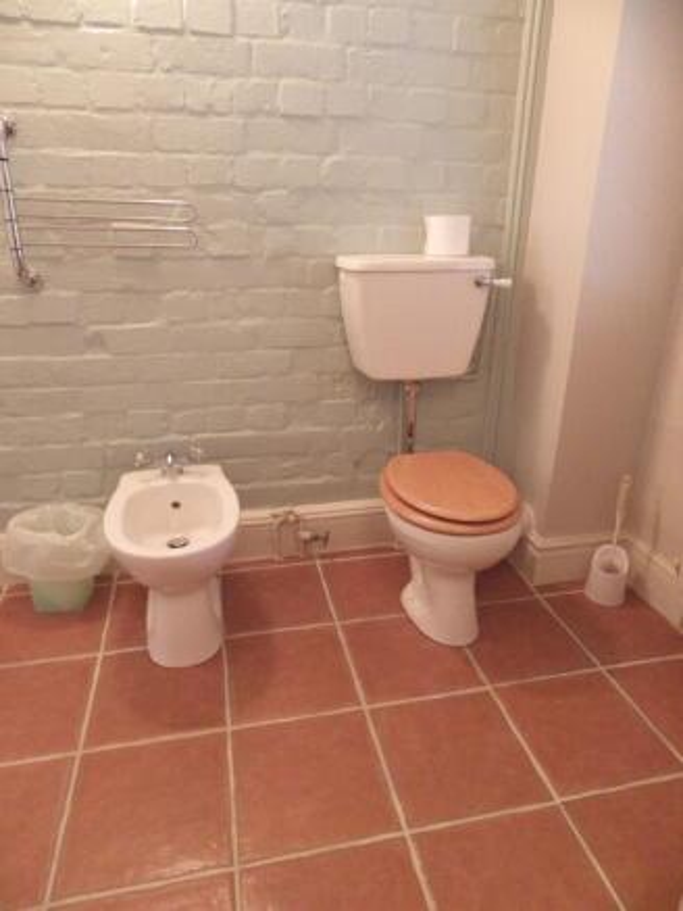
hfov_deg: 61.1
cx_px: 342
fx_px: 578
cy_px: 456
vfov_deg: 76.4
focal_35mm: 22
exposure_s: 1/45
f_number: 3.1
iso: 800
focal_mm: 4
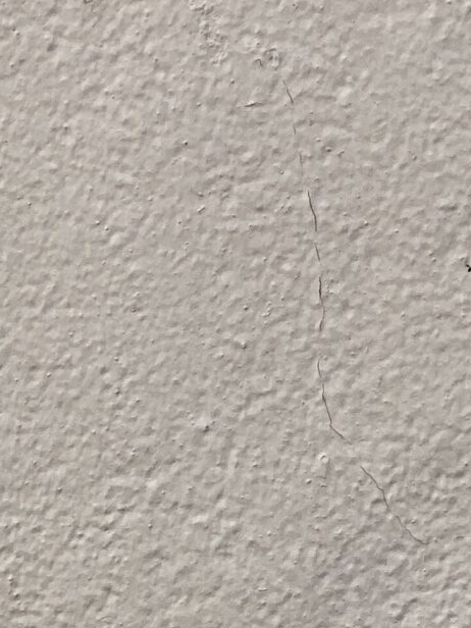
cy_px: 1301
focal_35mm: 216
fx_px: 3919
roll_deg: +1.0
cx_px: -162
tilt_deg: -21.0
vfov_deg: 8.6
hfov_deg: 6.8
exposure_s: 1/329
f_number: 2
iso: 20
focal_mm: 6
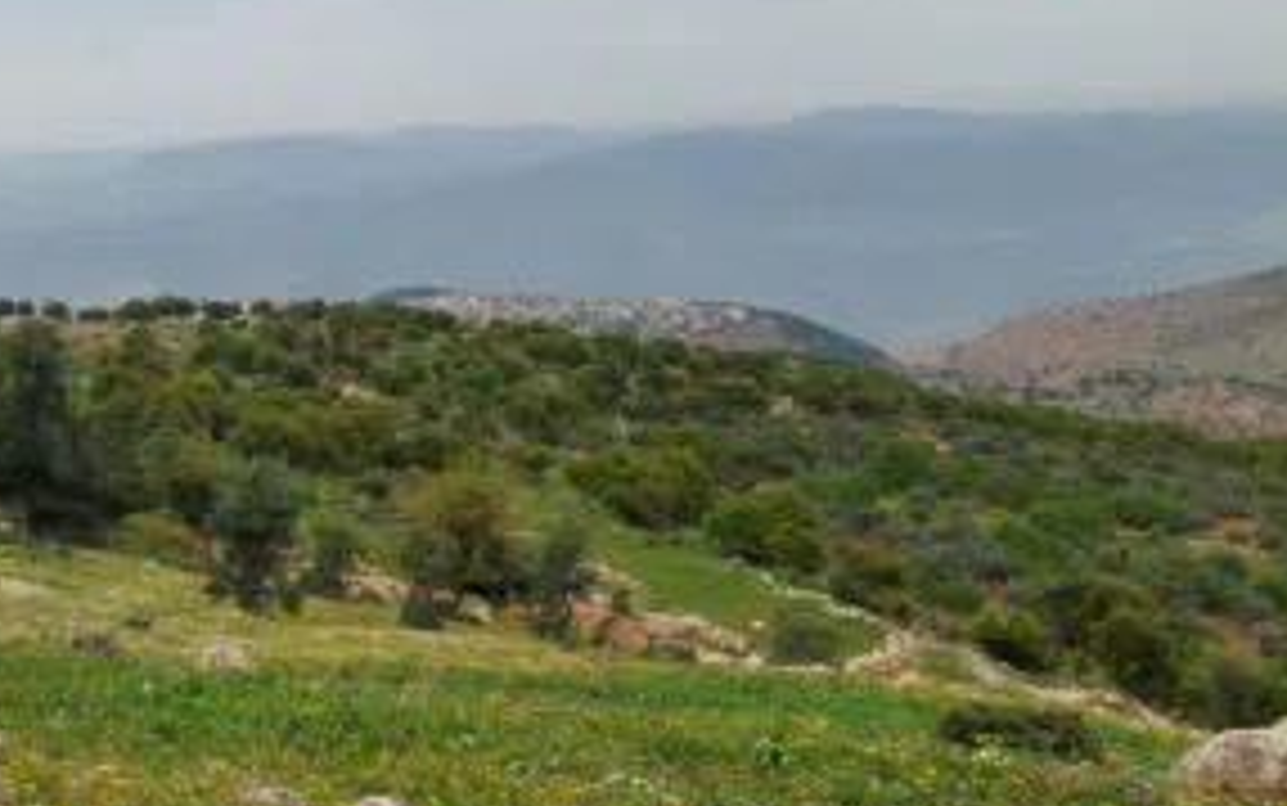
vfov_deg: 22.8
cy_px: 369
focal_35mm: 57
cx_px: -144
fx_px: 2000
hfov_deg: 31.5
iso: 40
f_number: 1.8
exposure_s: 1/1549
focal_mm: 5.23
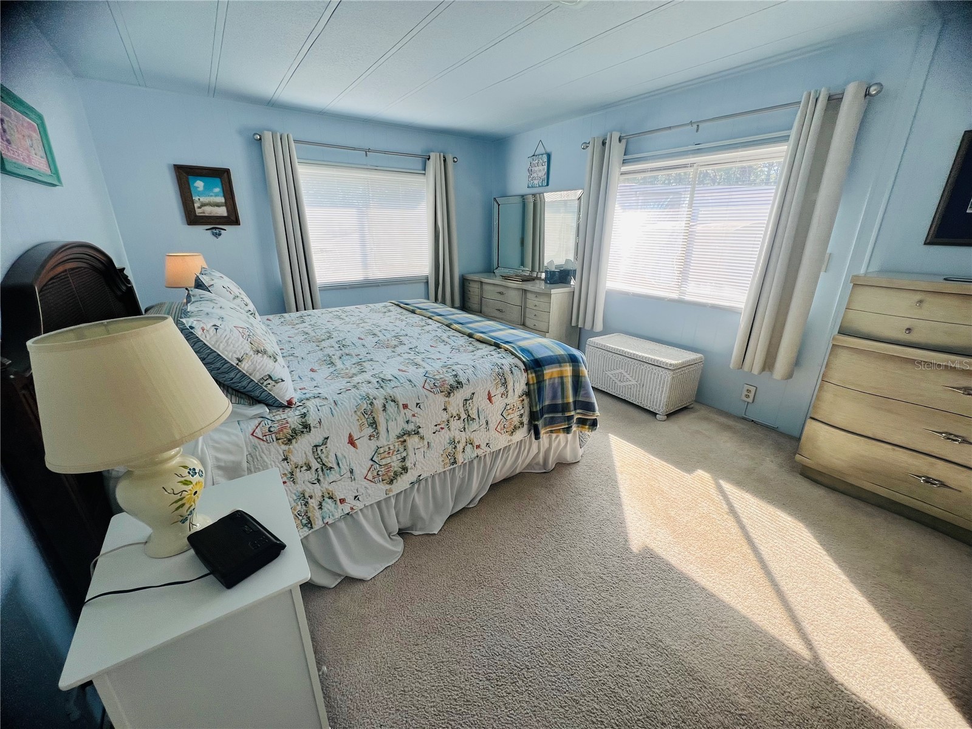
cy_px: 364
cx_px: 486
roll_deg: -0.1
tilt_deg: -19.7
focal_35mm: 13
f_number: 1.8
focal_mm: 1.57
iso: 32
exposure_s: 1/222
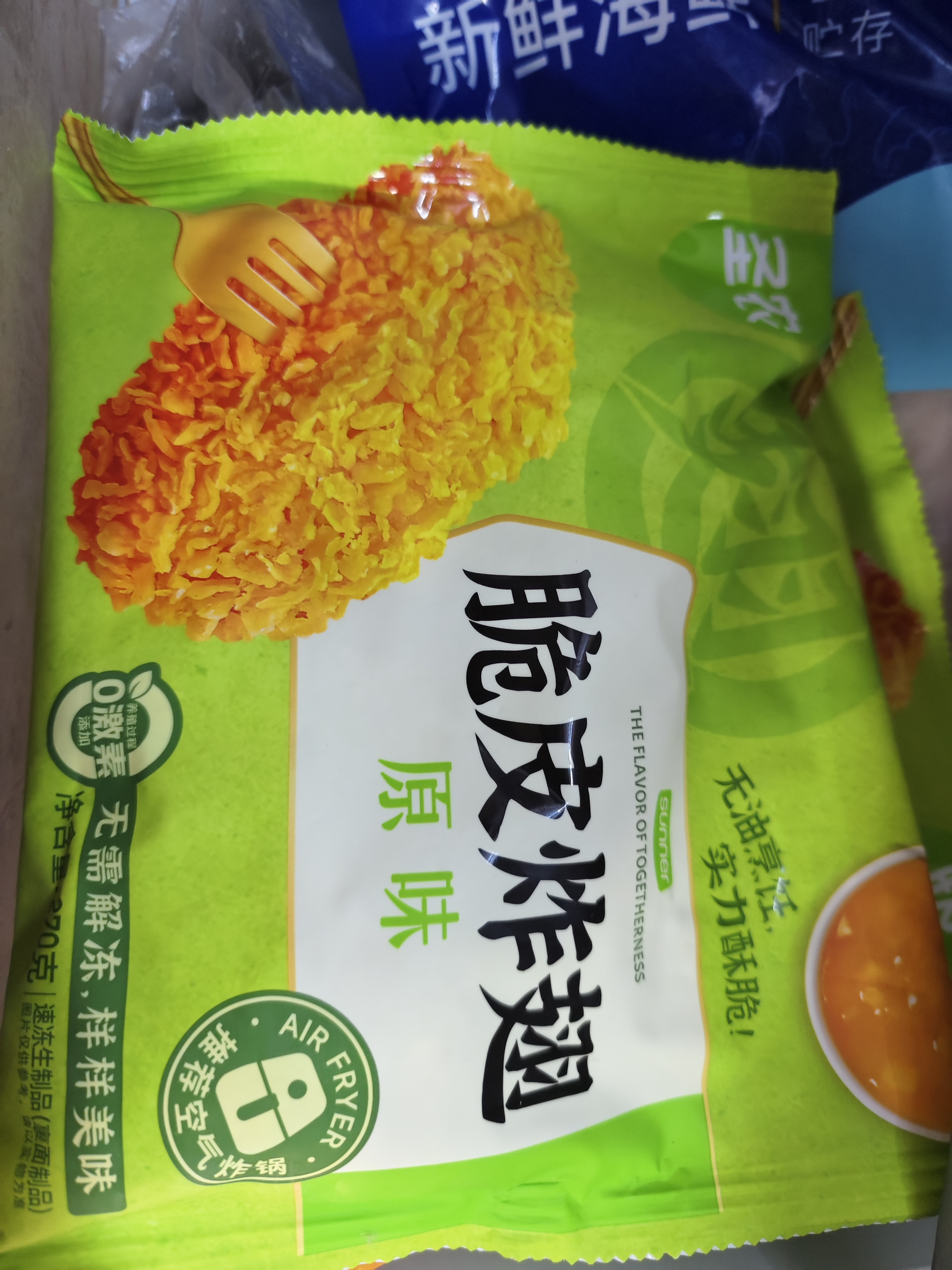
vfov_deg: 73.9
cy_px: 635
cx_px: 476
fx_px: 843
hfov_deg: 58.9
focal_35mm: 23
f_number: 1.75
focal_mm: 5.5
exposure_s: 1/50
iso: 243
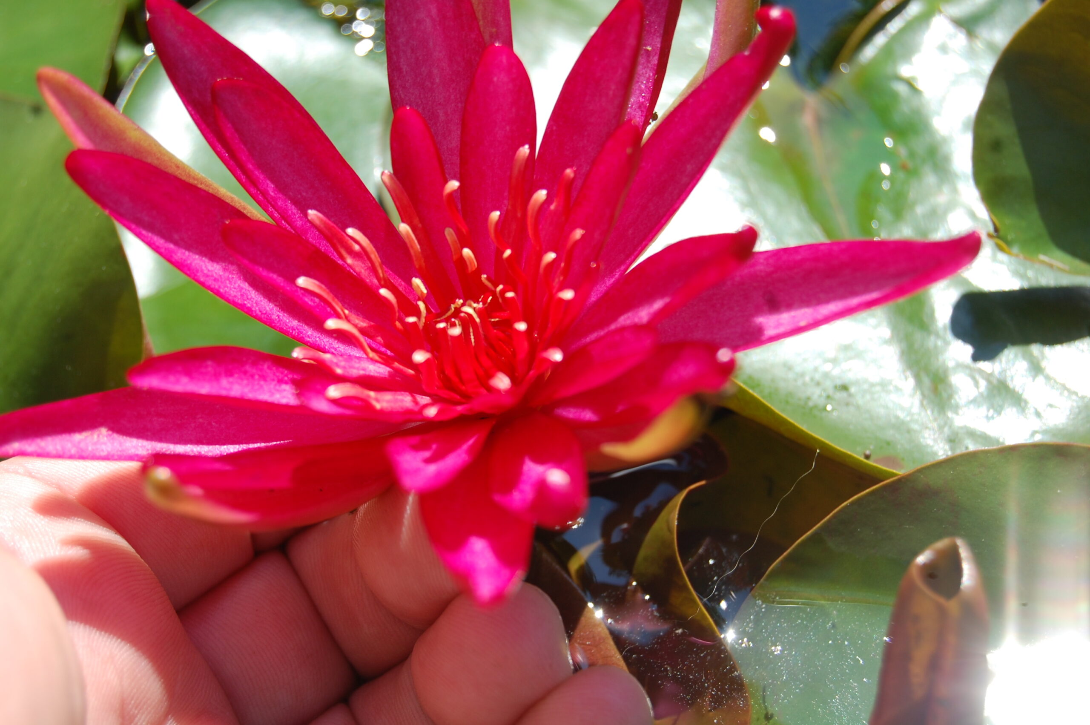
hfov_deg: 24.6
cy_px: 362
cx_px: 545
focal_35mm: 82
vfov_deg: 16.5
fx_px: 2496
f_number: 8
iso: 200
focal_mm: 55
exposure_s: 1/250
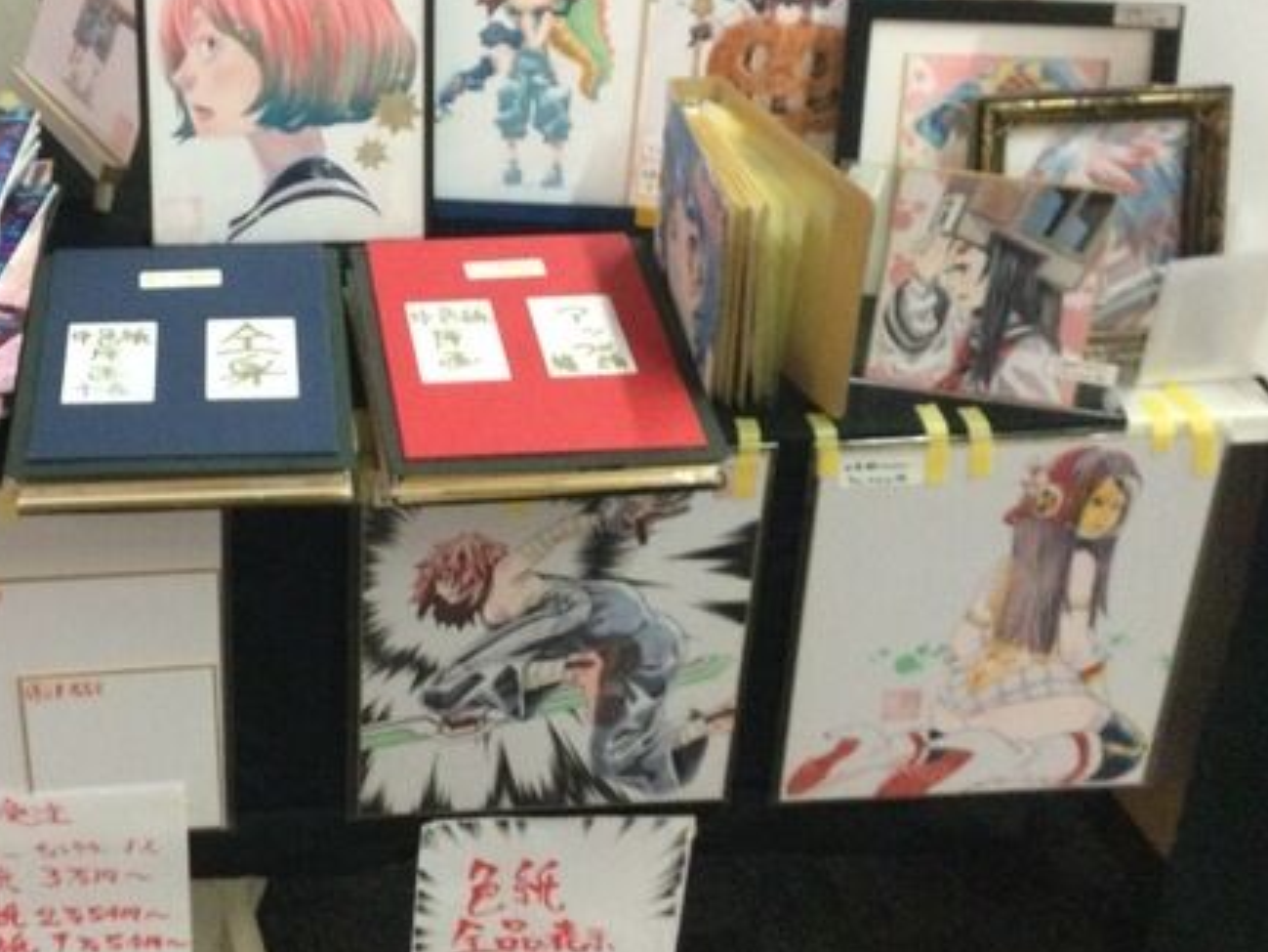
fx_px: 2015
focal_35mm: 55
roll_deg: +0.9
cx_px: 334
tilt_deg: -33.7
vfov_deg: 26.5
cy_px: 404
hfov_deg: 34.3
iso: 200
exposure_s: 1/30
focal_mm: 3.3
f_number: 2.4
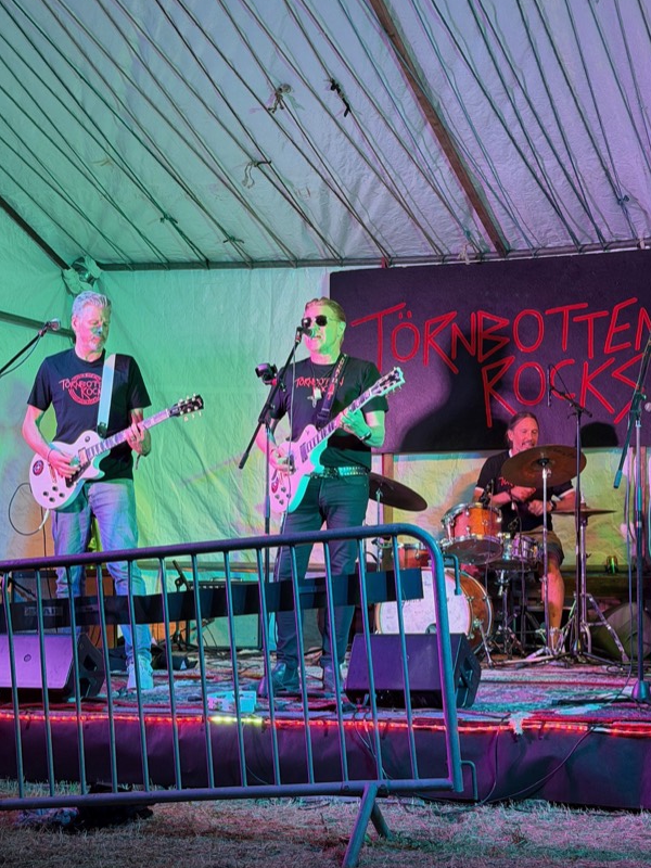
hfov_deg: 22.9
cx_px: 362
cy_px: 501
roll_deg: -0.3
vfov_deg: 30.2
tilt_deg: +2.3
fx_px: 1605
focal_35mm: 64
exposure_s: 1/49
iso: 160
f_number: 1.78
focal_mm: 6.76
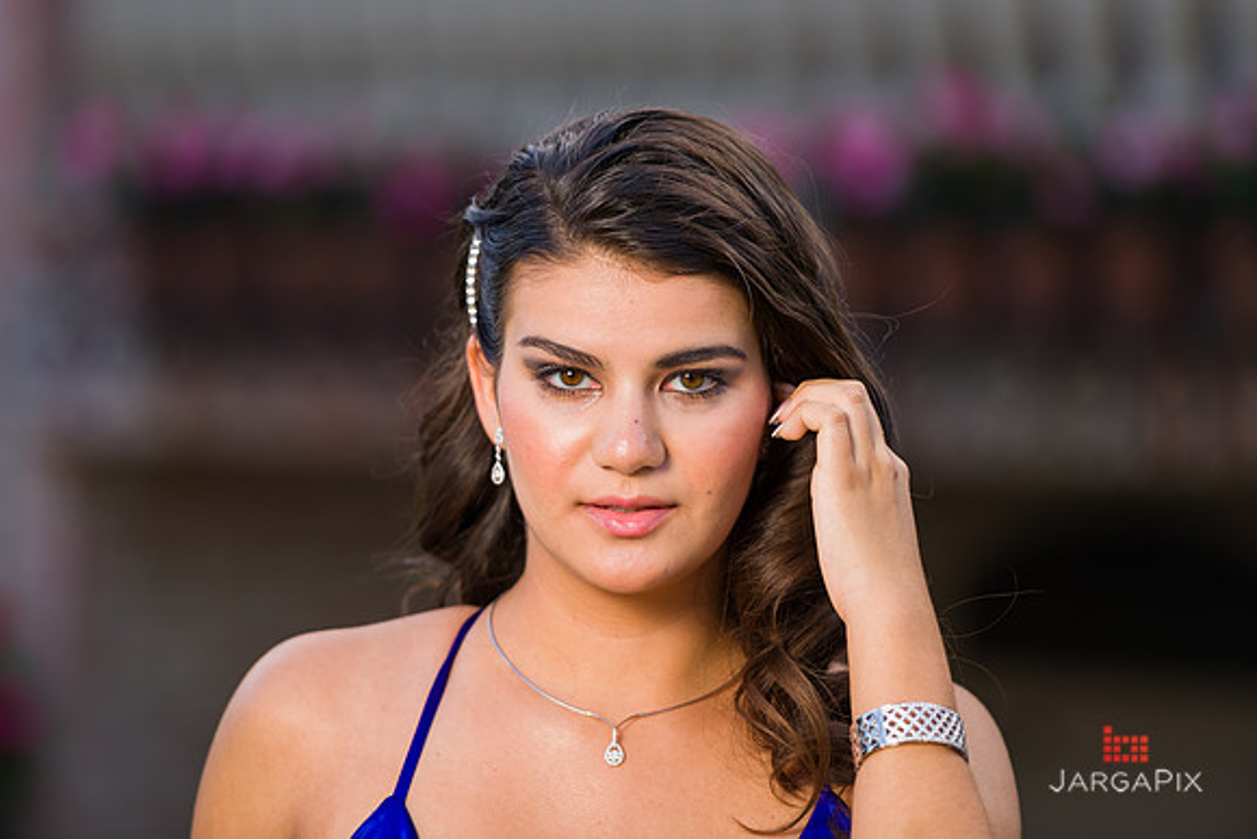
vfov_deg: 6.4
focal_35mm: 215
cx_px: 582
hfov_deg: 9.6
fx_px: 7499
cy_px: 389
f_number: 3.2
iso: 100
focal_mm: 200
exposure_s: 1/200
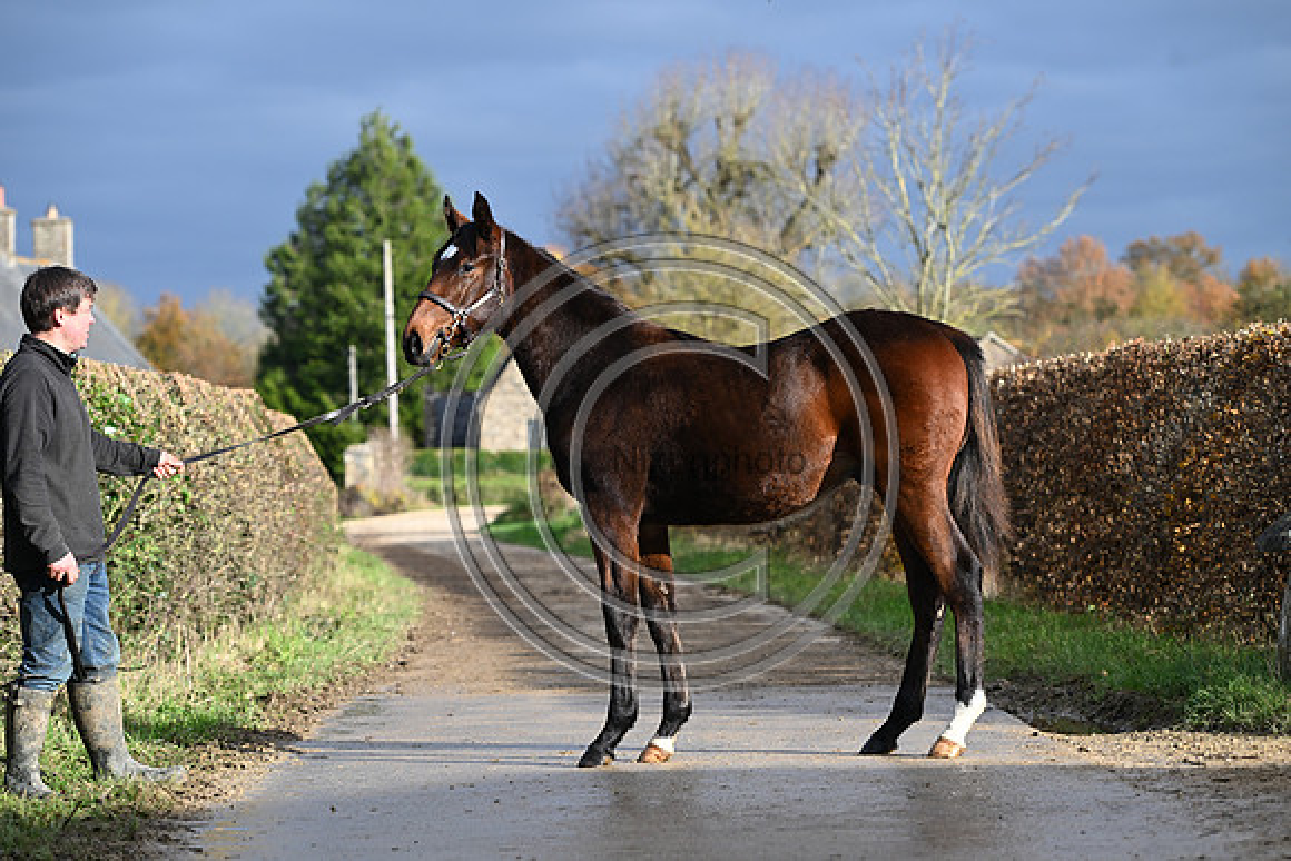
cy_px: 430
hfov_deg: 16.8
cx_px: 646
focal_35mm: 122
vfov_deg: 11.2
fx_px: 4376
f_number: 4.5
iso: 220
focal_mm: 122
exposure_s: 1/1000
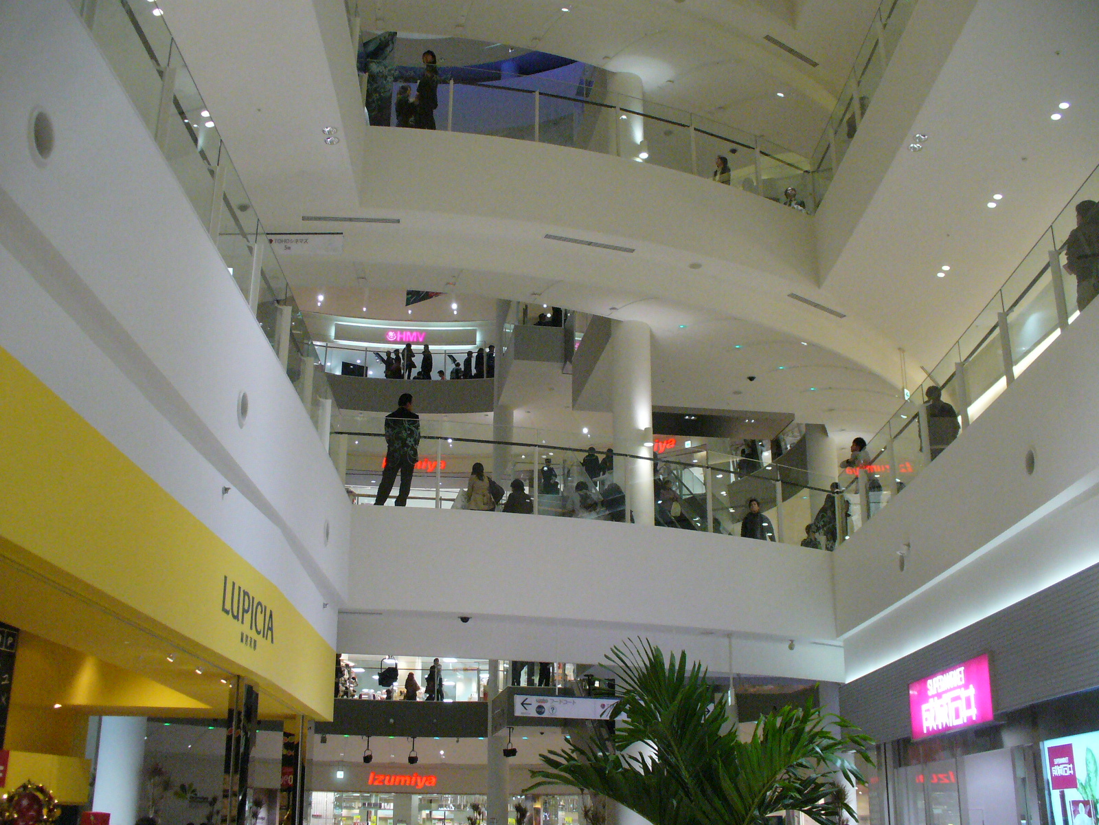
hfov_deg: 50.1
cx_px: 550
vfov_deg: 38.7
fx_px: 1175
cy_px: 412
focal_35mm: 37
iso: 400
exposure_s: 1/160
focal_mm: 6.1
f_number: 2.8
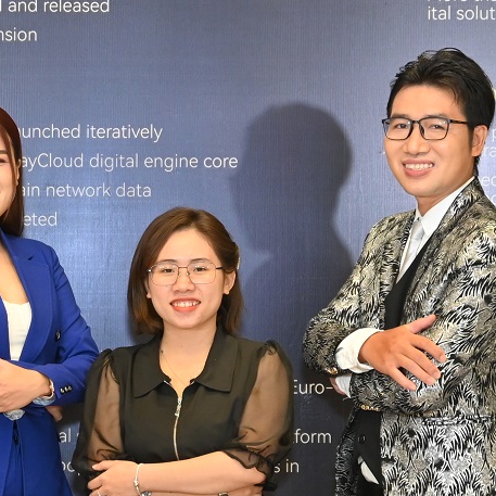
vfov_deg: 9.4
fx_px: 3015
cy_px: 264
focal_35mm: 186
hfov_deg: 9.3
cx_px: 11
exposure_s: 1/160
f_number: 2.8
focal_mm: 50
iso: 1000
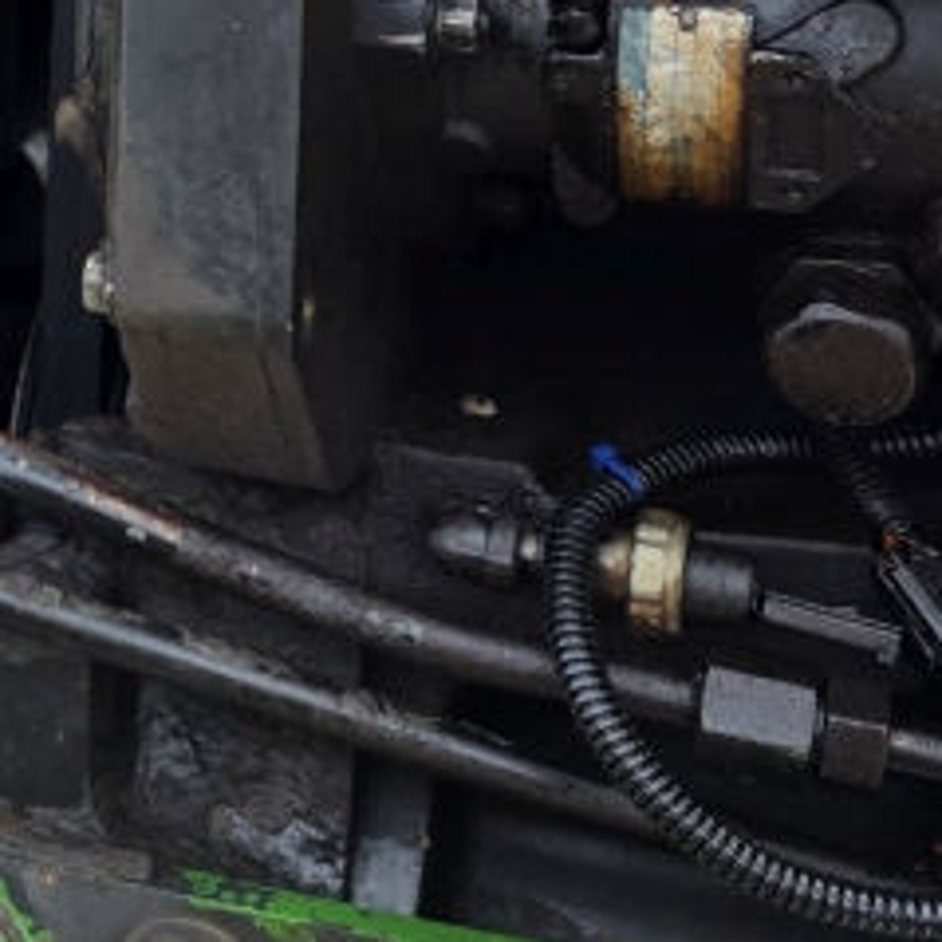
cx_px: -662
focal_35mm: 87
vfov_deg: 19.2
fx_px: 2679
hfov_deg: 17.0
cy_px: -79
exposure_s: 1/2077
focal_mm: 6.3
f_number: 1.7
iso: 80
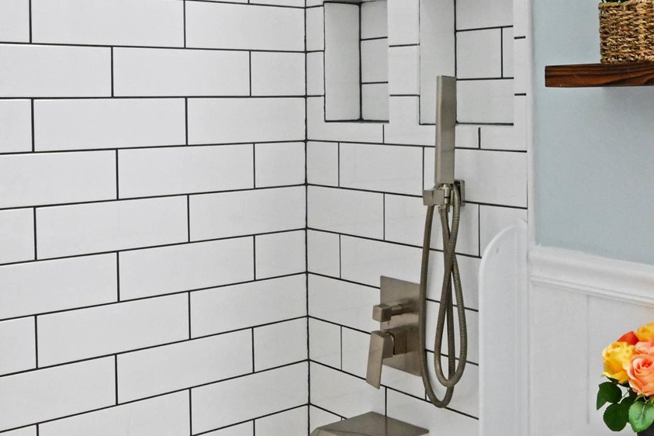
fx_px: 926
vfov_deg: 26.2
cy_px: 112
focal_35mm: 51
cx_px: 531
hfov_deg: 37.4
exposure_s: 1/60
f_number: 14
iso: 4000
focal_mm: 14
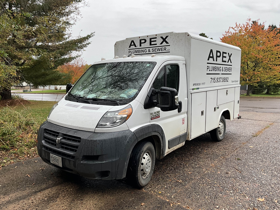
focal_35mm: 29
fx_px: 235
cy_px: 105
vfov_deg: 48.2
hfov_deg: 61.7
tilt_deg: -8.0
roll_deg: +0.8
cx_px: 140
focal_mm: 3
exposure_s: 1/228
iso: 20
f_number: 1.8
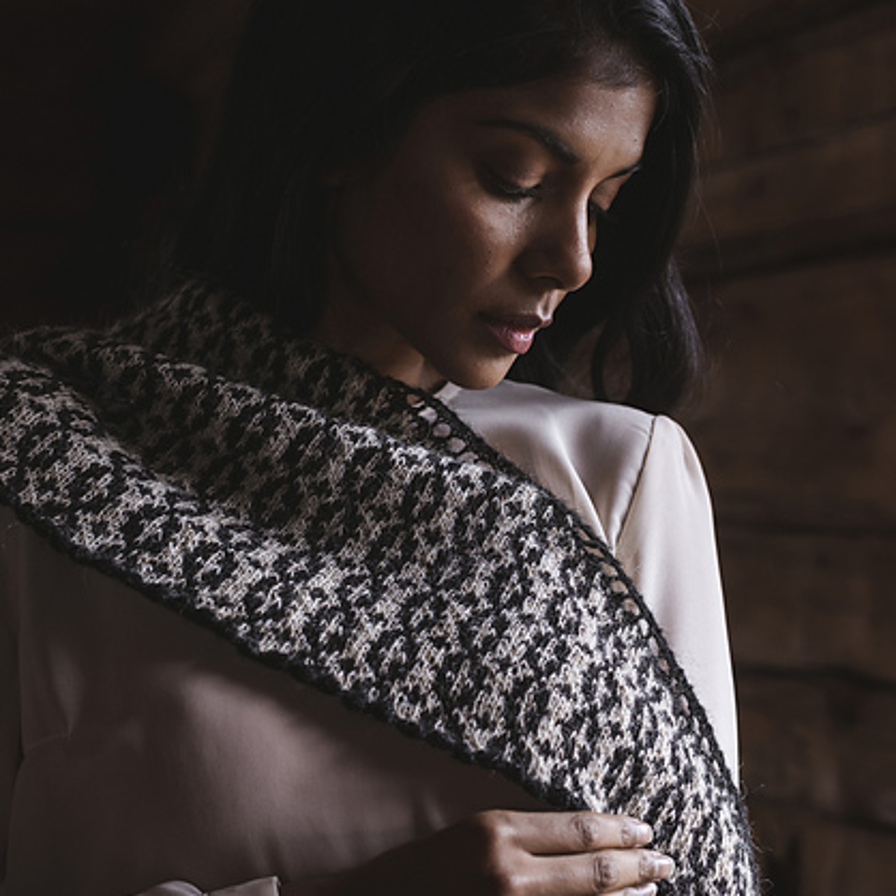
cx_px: 445
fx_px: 1903
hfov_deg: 26.5
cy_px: 611
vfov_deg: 26.3
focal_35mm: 65
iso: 800
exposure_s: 1/125
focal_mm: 50
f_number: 4
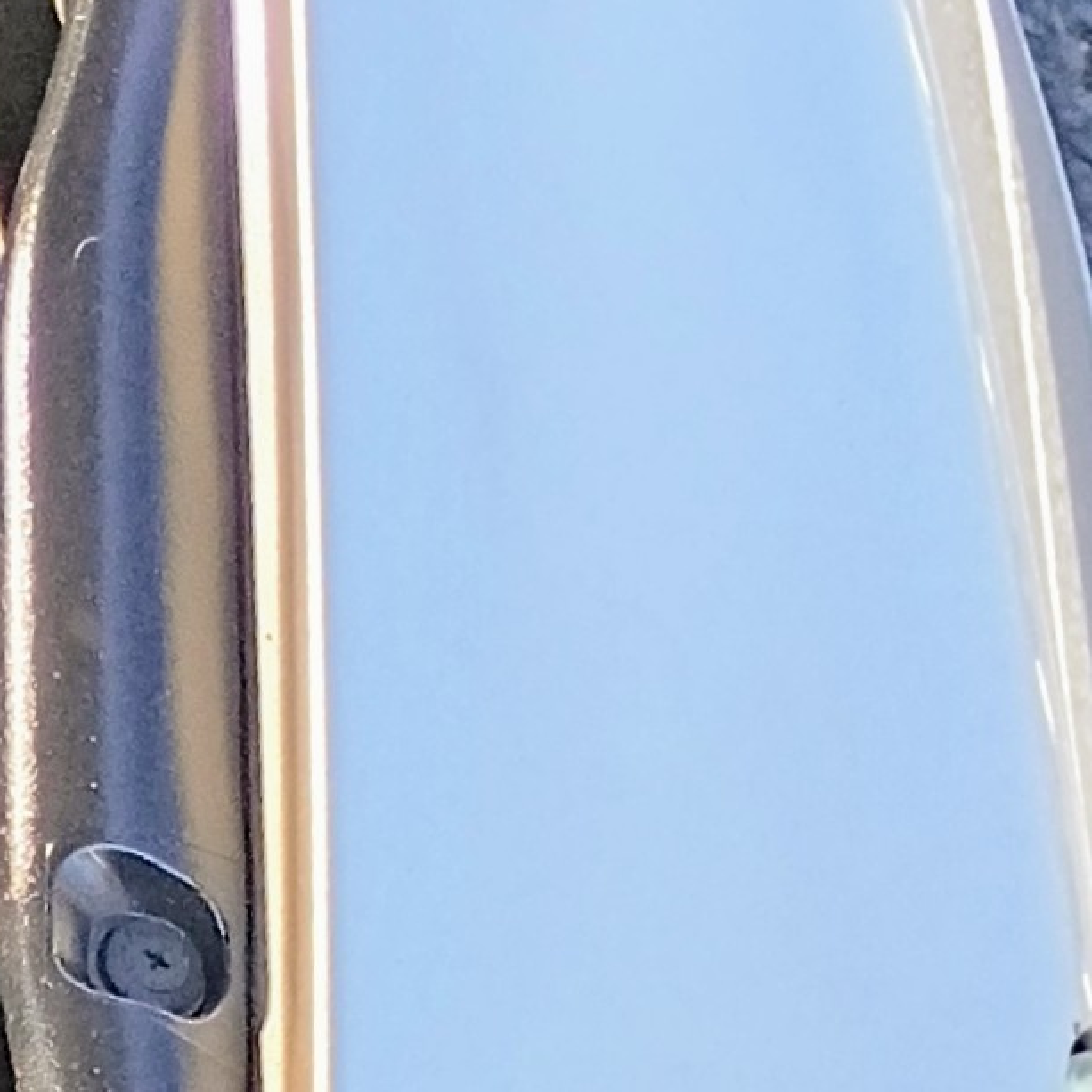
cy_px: 1666
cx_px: -1144
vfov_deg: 10.6
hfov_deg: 10.2
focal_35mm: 158
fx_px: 5639
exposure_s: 1/120
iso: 194
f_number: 1.8
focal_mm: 4.27
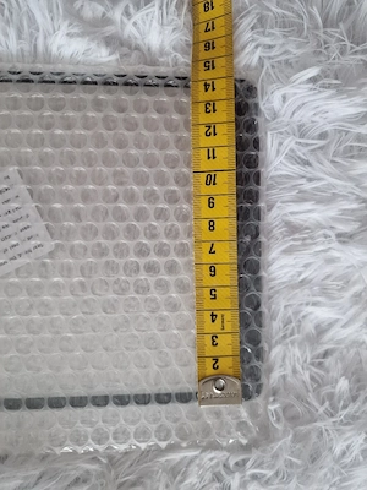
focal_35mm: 23
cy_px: 245
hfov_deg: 58.9
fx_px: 325
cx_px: 184
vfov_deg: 73.9
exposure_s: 1/40
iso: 500
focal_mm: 6.4
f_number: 1.8
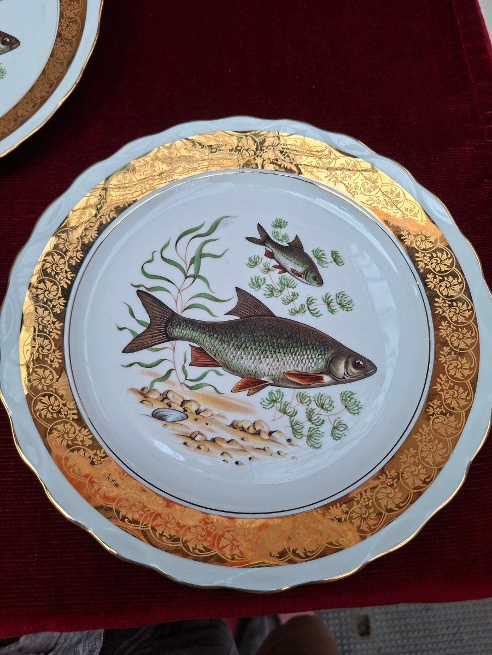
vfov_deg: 73.9
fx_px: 436
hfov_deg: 58.9
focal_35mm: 23
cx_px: 246
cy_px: 328
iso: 50
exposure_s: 1/136
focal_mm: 5.54
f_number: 1.8
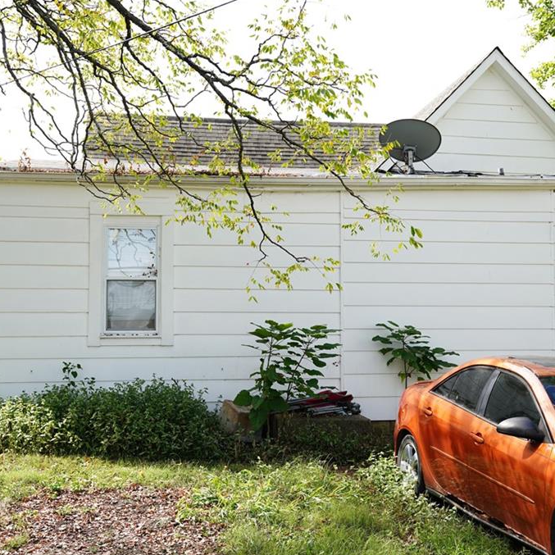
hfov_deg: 37.2
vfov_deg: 37.3
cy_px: 278
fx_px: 823
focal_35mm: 45
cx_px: 293
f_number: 4
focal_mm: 35.3
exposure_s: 1/250
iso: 100
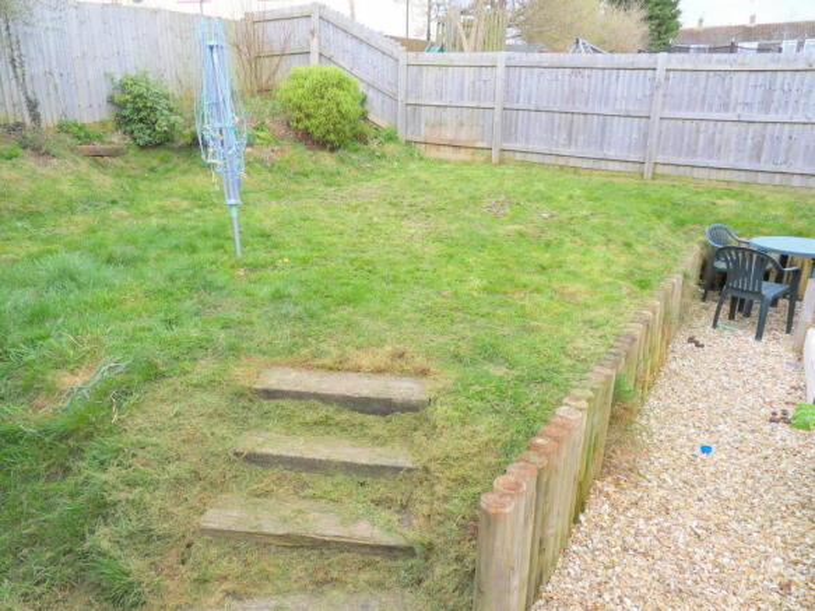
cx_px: 408
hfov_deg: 71.6
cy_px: 306
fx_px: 565
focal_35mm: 24
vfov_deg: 56.8
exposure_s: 1/250
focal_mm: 4.2
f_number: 3.3
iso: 80
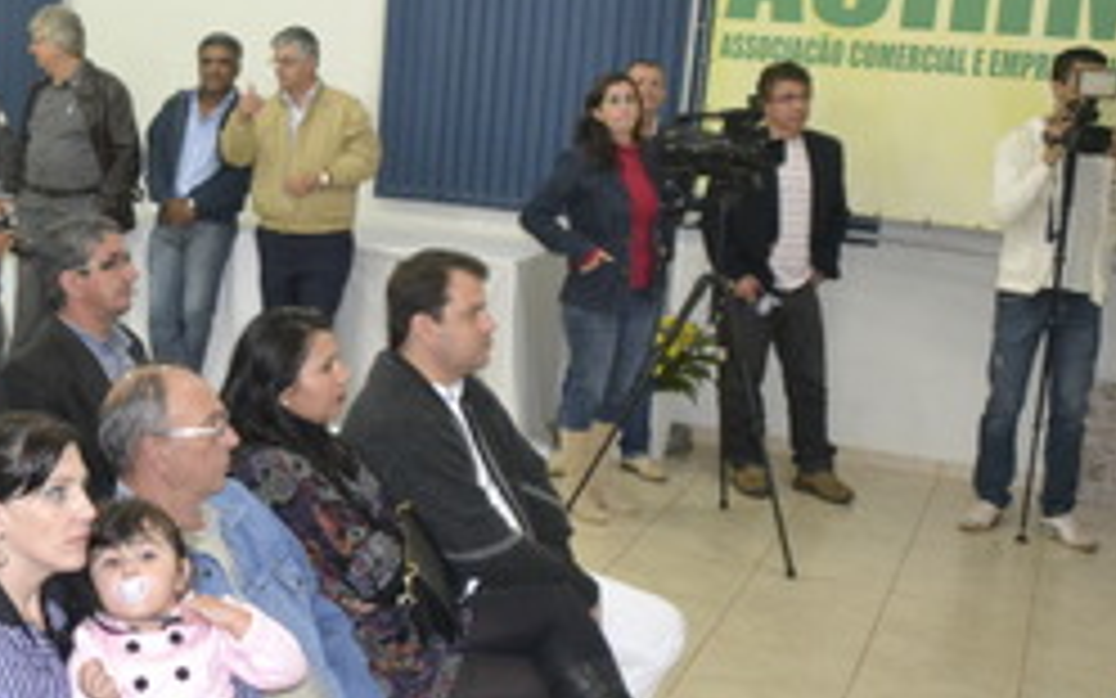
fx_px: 1855
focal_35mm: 61
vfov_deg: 21.3
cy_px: 365
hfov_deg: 31.9
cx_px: 115
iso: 2000
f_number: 3.5
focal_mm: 20
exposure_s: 1/60
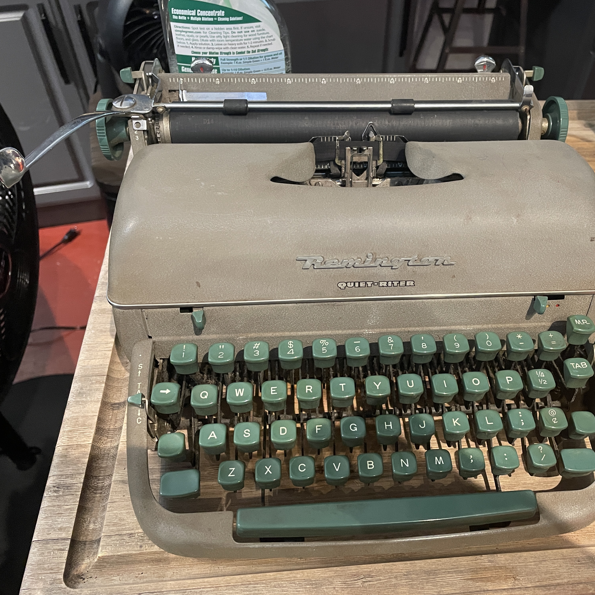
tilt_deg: -49.4
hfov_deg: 52.2
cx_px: 356
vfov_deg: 52.5
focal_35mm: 31
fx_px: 603
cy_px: 299
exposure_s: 1/40
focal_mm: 4.2
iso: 500
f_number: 1.6
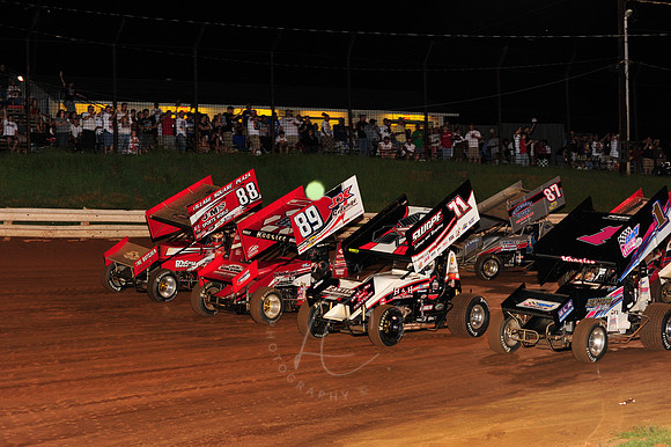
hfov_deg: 25.4
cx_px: 336
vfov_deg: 17.0
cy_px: 224
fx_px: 1490
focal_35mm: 80
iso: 1000
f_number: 6.3
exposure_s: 1/200
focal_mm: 80
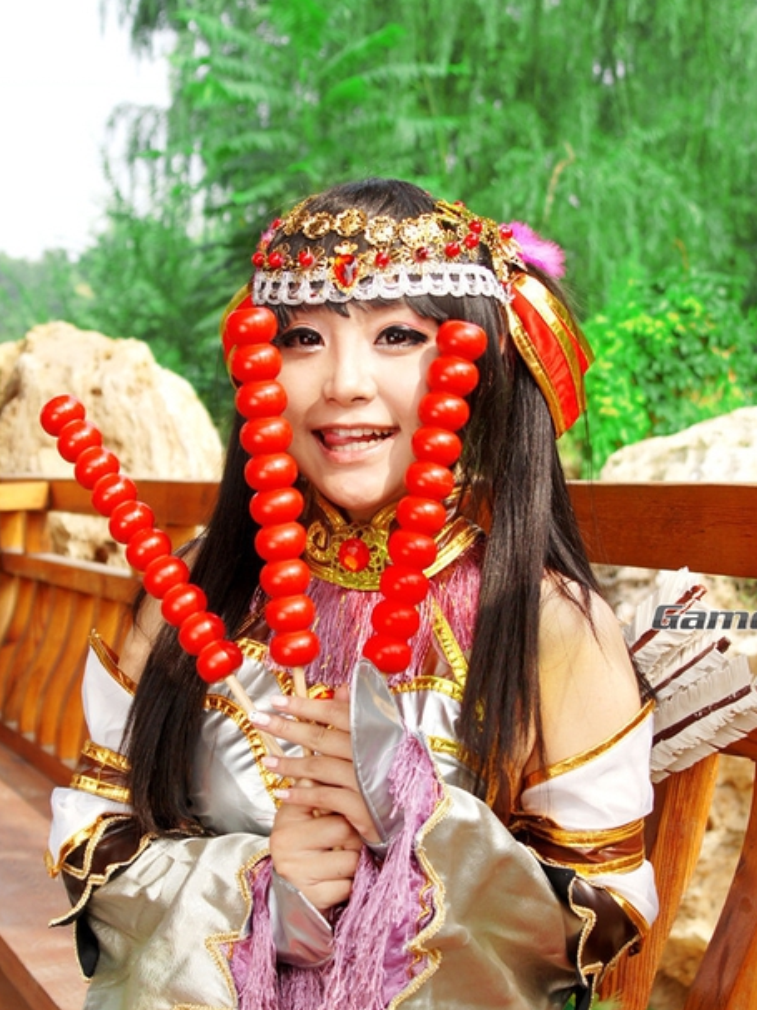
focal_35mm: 60
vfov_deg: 32.1
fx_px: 1750
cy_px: 617
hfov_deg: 24.4
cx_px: 336
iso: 200
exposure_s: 1/640
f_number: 4.5
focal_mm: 28
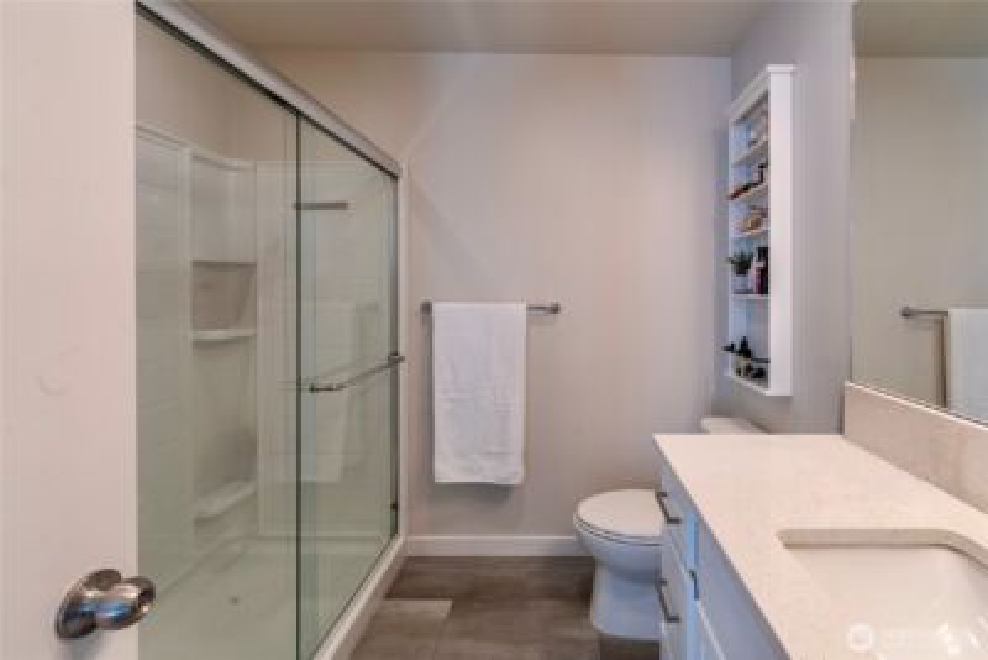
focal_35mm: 14
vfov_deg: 81.3
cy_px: 330
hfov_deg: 104.2
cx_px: 494
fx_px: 384
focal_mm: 14
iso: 320
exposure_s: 1/40
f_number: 11
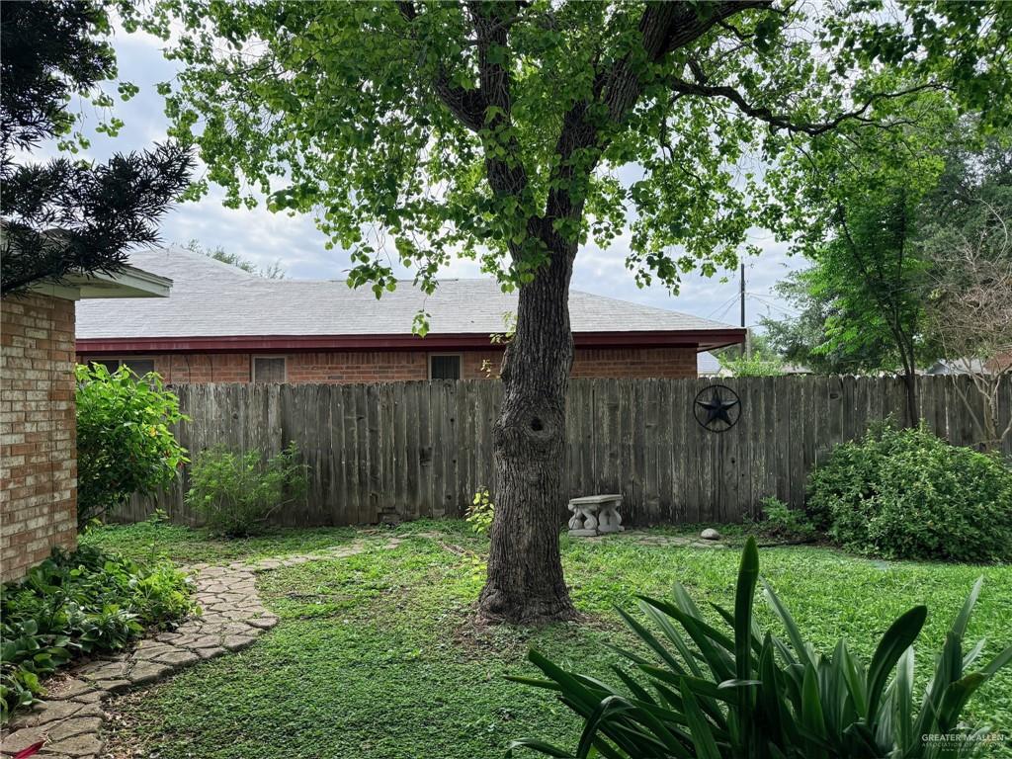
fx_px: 702
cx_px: 506
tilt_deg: +2.5
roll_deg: +1.0
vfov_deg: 56.8
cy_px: 380
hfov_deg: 71.6
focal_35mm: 24
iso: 100
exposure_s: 1/3021
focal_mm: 6.76
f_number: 1.78
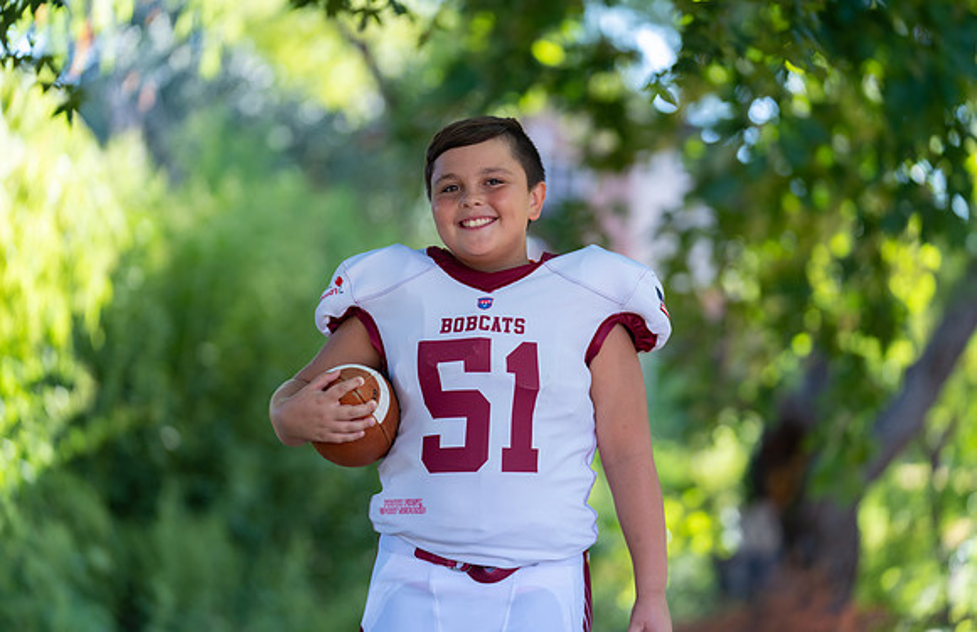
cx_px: 489
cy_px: 323
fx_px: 3550
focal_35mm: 132
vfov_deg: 10.2
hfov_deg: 15.7
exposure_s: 1/320
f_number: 2.8
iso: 160
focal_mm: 130
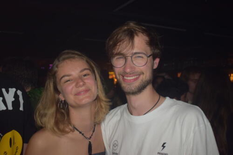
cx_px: 116
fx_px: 243
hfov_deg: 51.3
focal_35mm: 38
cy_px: 78
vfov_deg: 35.5
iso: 720
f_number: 4
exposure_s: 1/60
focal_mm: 25
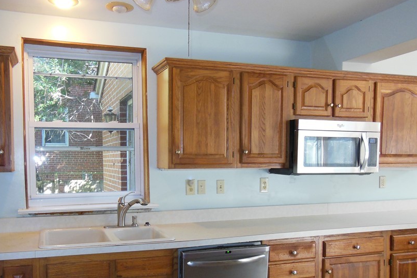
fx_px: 382
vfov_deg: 39.7
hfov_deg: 56.8
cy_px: 177
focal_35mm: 33
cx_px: 167
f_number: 3.5
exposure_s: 1/30
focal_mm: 4.5
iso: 320
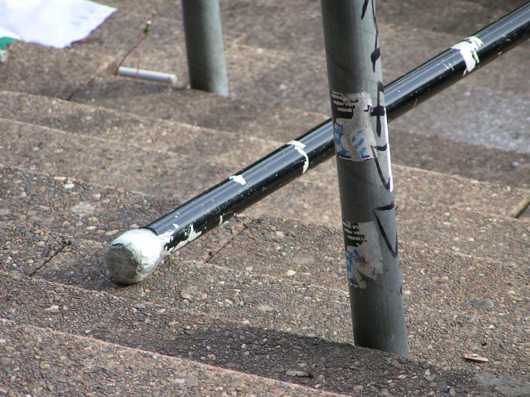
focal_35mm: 382
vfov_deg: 3.9
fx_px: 5849
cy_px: 198
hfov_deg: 5.2
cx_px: 264
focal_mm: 58
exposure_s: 1/400
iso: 100
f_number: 3.5
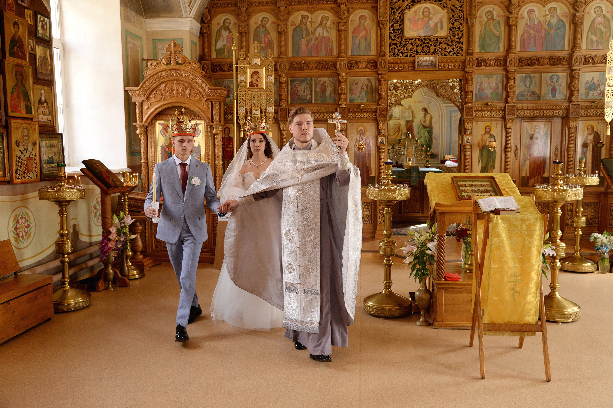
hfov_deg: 60.3
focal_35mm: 31
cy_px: 205
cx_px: 314
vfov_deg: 42.3
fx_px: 528
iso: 1000
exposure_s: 1/125
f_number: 4.5
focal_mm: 30
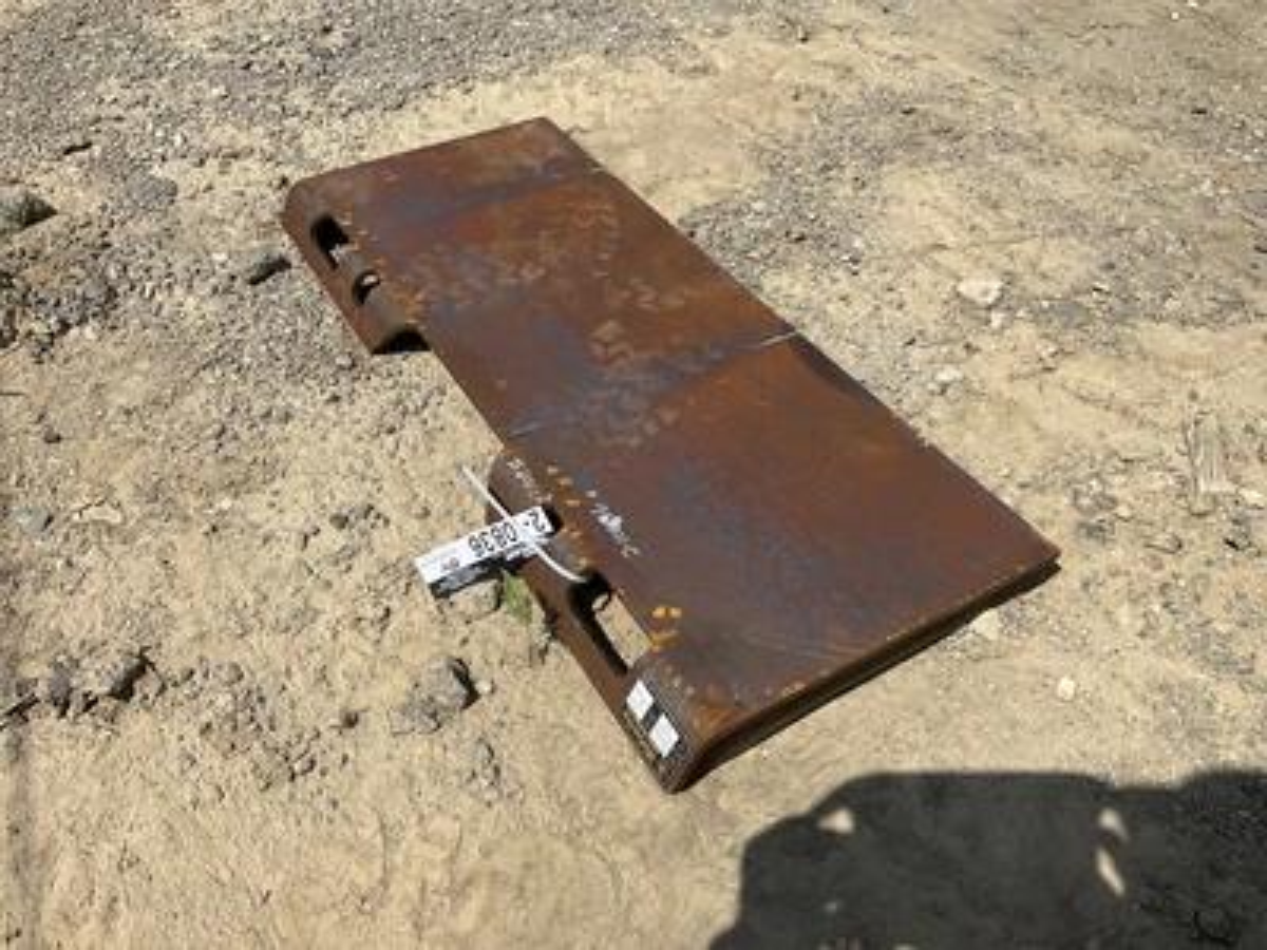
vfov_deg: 48.2
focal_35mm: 29
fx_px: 1061
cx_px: 634
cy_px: 475
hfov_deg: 61.7
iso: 25
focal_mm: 3
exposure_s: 1/3125
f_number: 1.8
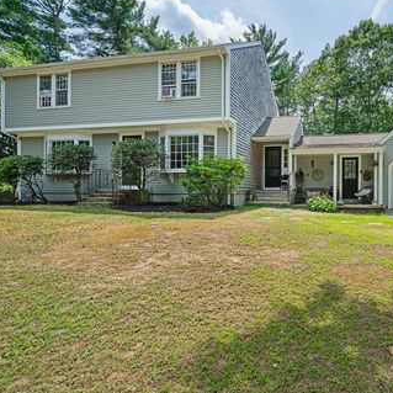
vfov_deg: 74.8
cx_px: 282
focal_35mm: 20
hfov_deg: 71.0
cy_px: 193
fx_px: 257
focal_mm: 15
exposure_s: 1/100
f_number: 8
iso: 320
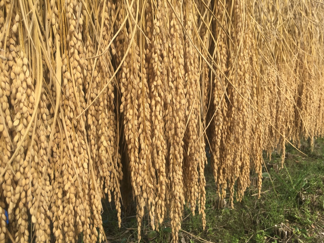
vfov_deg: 48.2
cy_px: 122
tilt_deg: -8.4
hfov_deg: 61.7
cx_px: 162
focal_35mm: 29
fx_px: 271
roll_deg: +0.9
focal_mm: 4.15
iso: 25
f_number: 2.2
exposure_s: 1/651
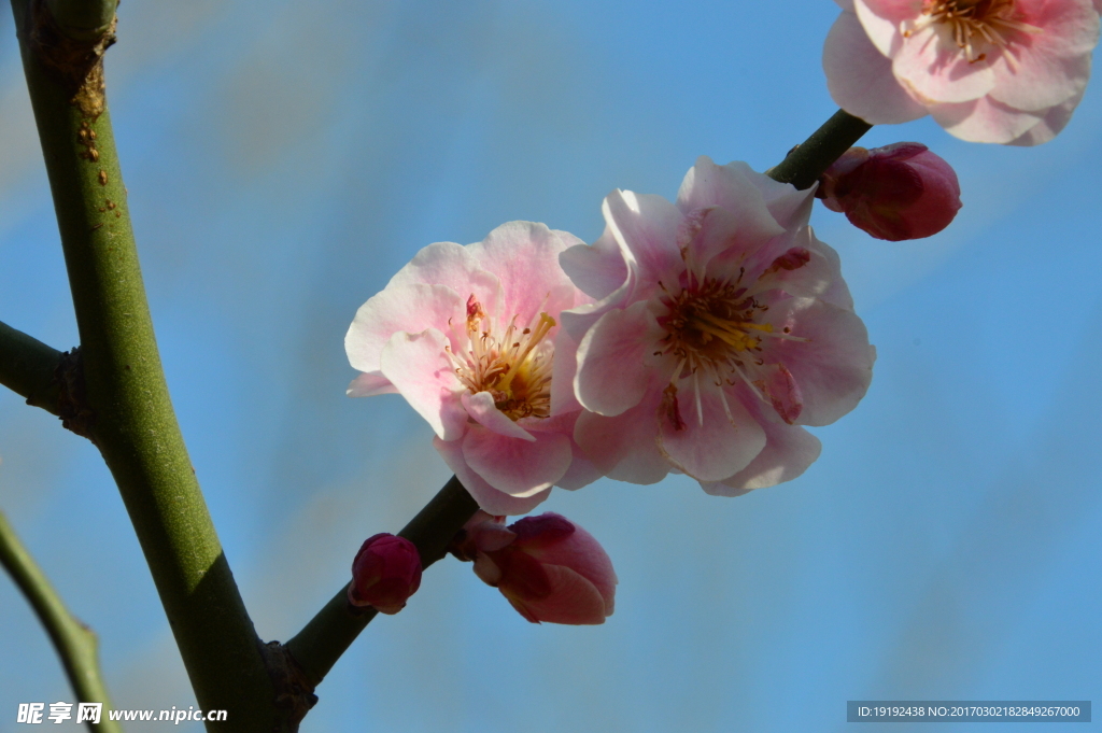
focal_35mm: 450
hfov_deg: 4.6
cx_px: 551
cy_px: 366
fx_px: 13764
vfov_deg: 3.1
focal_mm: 300
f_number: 20
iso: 720
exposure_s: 1/250
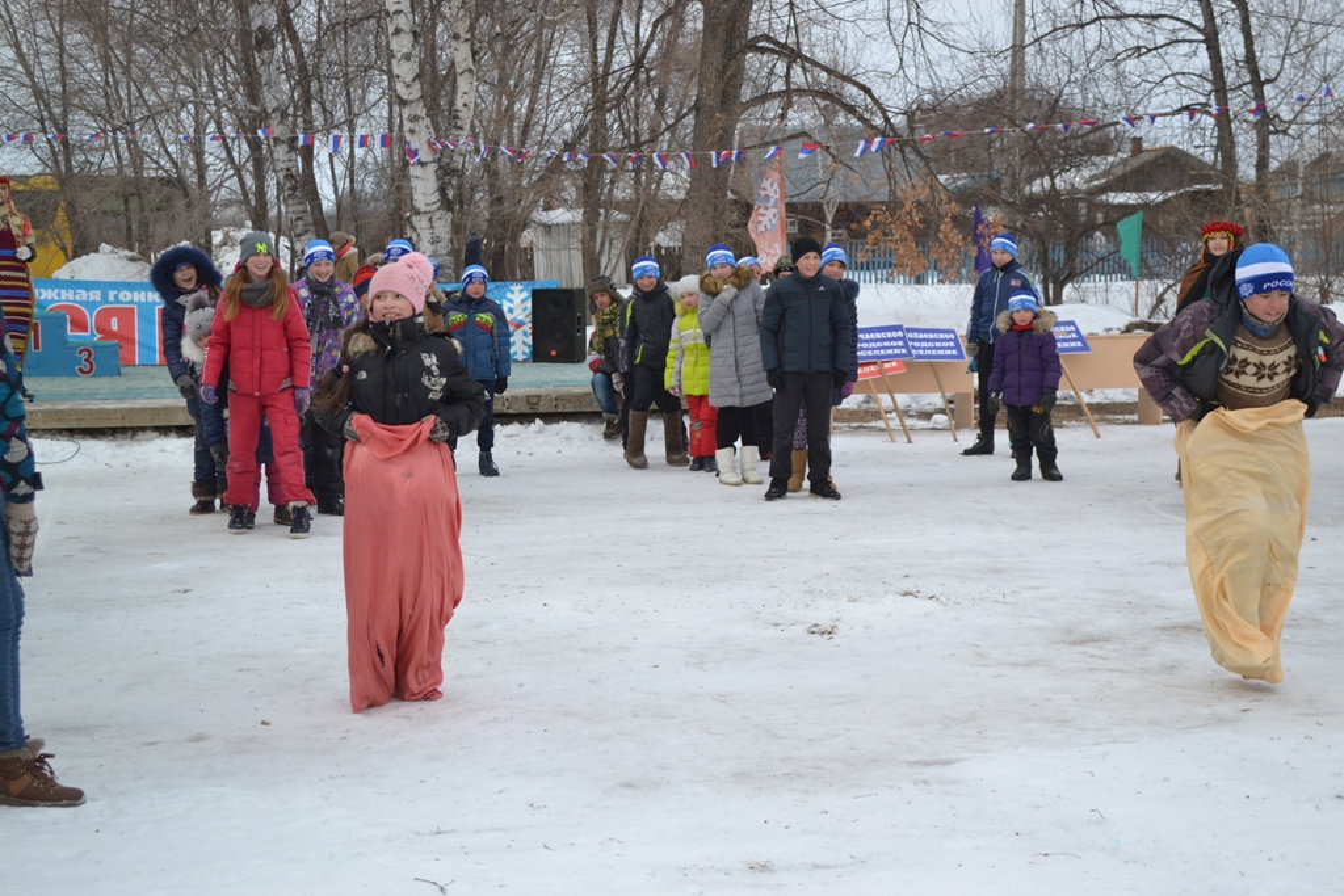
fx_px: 2240
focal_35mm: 60
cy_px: 448
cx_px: 672
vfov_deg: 22.6
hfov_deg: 33.4
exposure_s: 1/4000
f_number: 5.6
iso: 800
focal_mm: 40
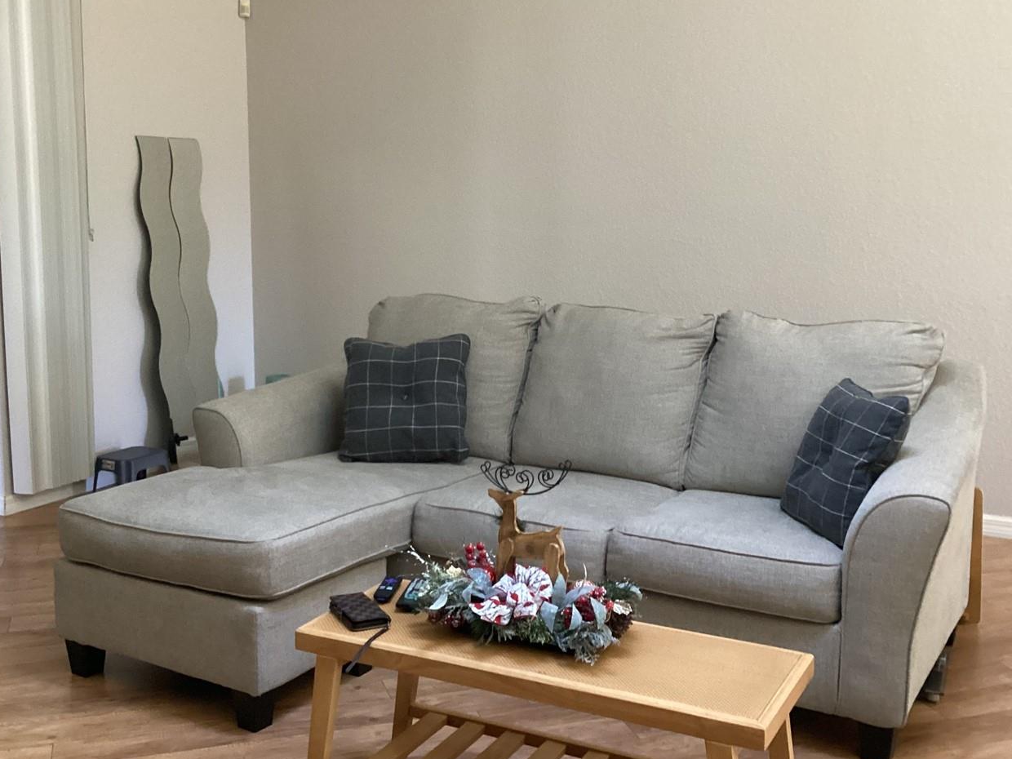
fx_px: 1169
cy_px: 353
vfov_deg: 35.9
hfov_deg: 46.8
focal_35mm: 40
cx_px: 503
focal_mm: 3.3
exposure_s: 1/30
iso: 320
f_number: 2.4
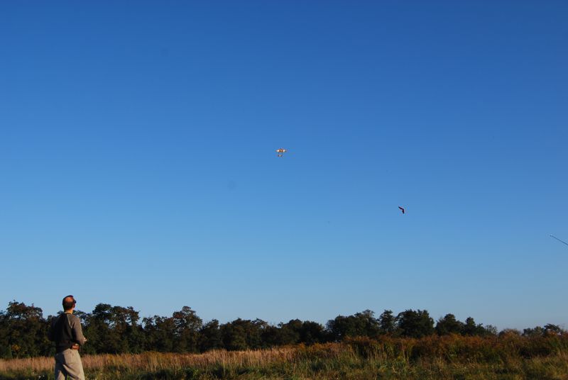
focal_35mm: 39
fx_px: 616
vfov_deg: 34.3
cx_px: 284
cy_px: 190
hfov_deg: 49.5
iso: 100
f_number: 8
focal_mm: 26
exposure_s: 1/250
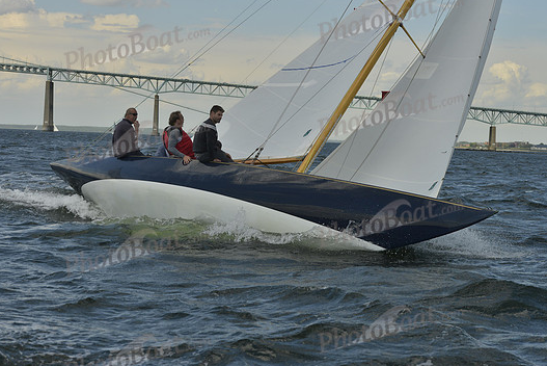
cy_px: 181
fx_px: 1171
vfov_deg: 17.7
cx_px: 265
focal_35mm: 77
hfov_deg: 26.3
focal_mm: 70
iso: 280
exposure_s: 1/1600
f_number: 8
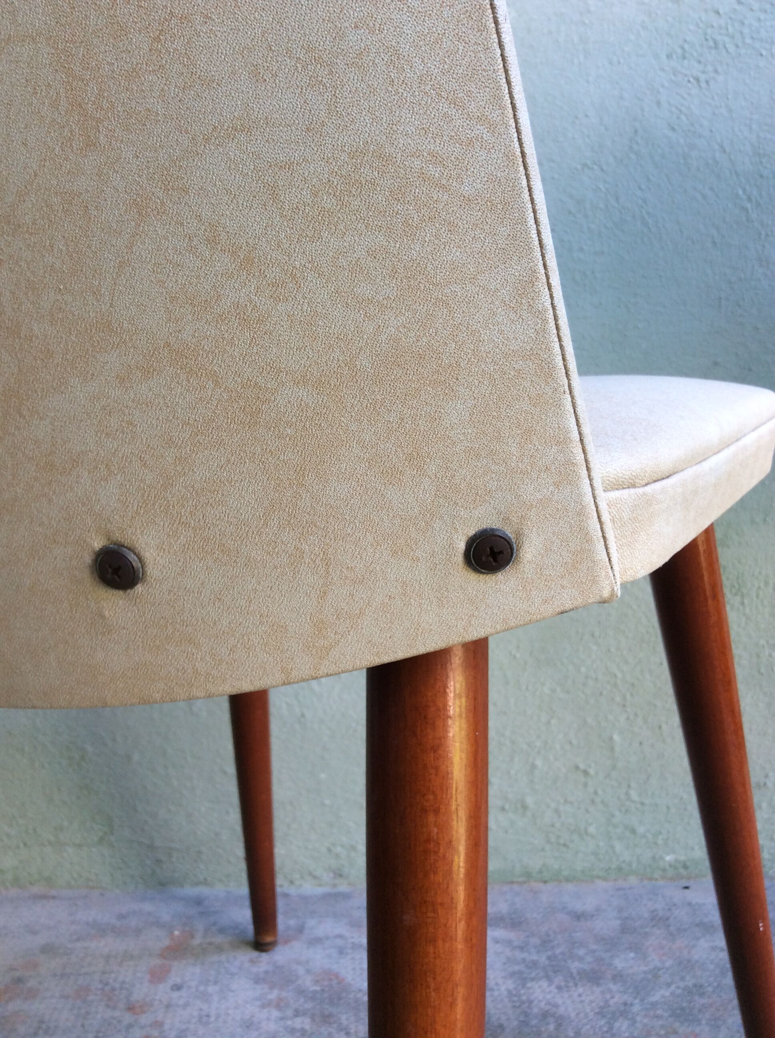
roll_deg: +1.3
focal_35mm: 32
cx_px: 388
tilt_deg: -7.3
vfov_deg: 56.9
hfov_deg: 44.1
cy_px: 519
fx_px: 958
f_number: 2.4
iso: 40
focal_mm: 3.3
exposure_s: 1/33
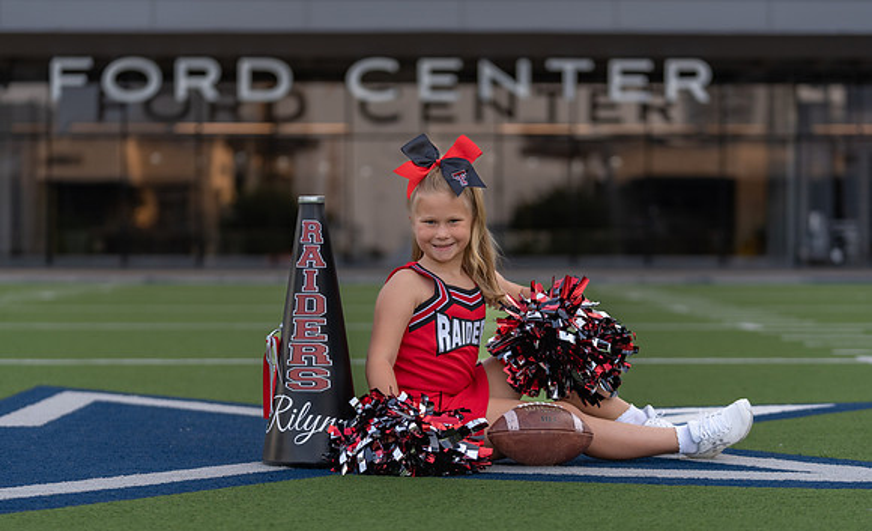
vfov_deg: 12.2
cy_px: 280
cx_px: 450
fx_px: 2478
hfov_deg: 20.0
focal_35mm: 105
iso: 160
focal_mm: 94
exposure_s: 1/320
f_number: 2.8
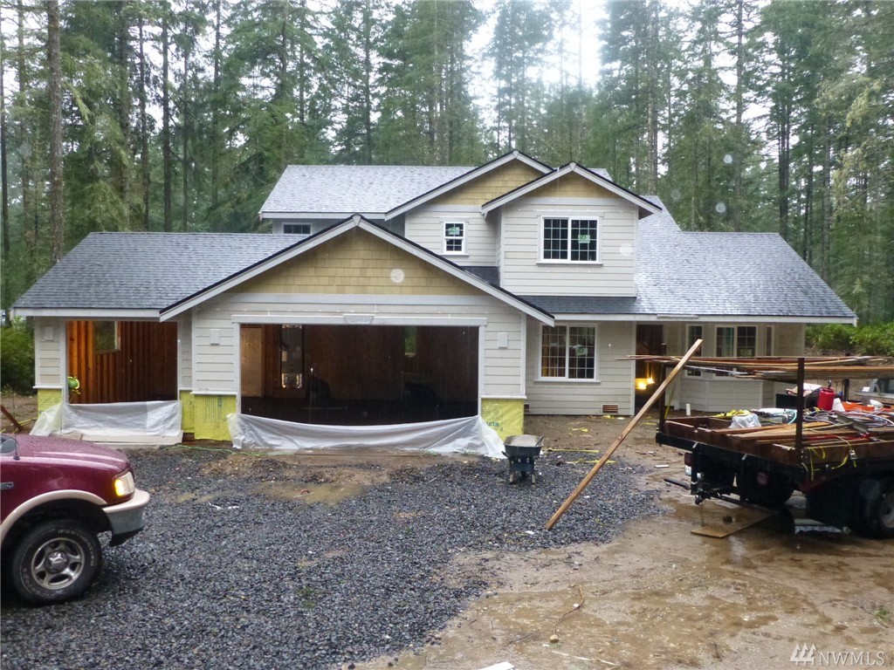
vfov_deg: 46.8
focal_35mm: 30
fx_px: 775
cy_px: 335
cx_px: 447
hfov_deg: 60.0
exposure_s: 1/60
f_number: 3.6
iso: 640
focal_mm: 5.4
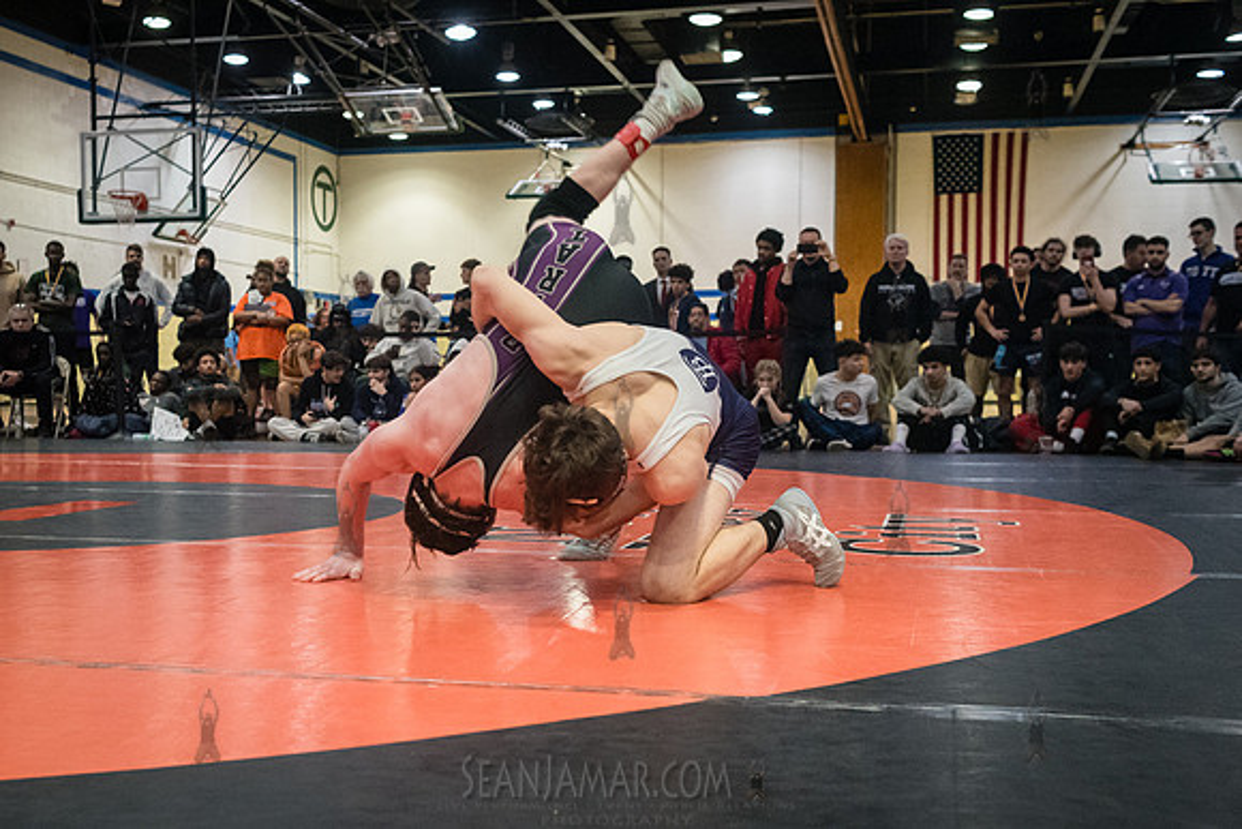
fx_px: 1448
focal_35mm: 42
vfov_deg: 31.9
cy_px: 457
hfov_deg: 46.3
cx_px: 531
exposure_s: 1/400
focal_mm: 35
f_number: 4
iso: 8000
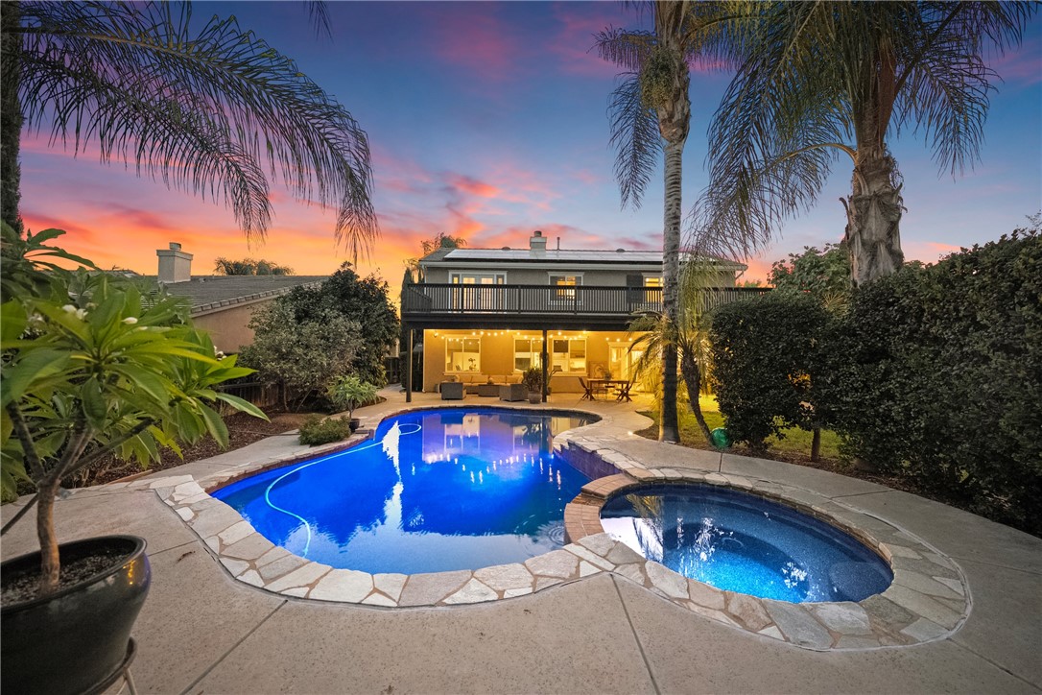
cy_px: 348
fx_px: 347
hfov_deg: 112.6
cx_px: 521
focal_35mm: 12
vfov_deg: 90.0
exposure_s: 1/10
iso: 12800
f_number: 3.2
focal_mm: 12
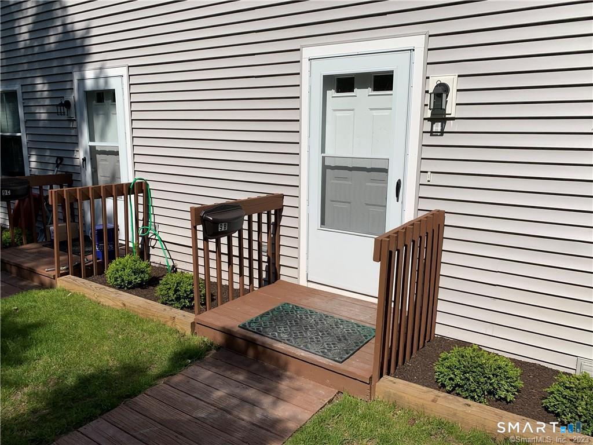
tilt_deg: -10.0
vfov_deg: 53.1
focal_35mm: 26
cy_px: 222
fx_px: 445
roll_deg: -0.3
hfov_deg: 67.3
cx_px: 296
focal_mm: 4.25
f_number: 1.8
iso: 25
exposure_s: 1/4464
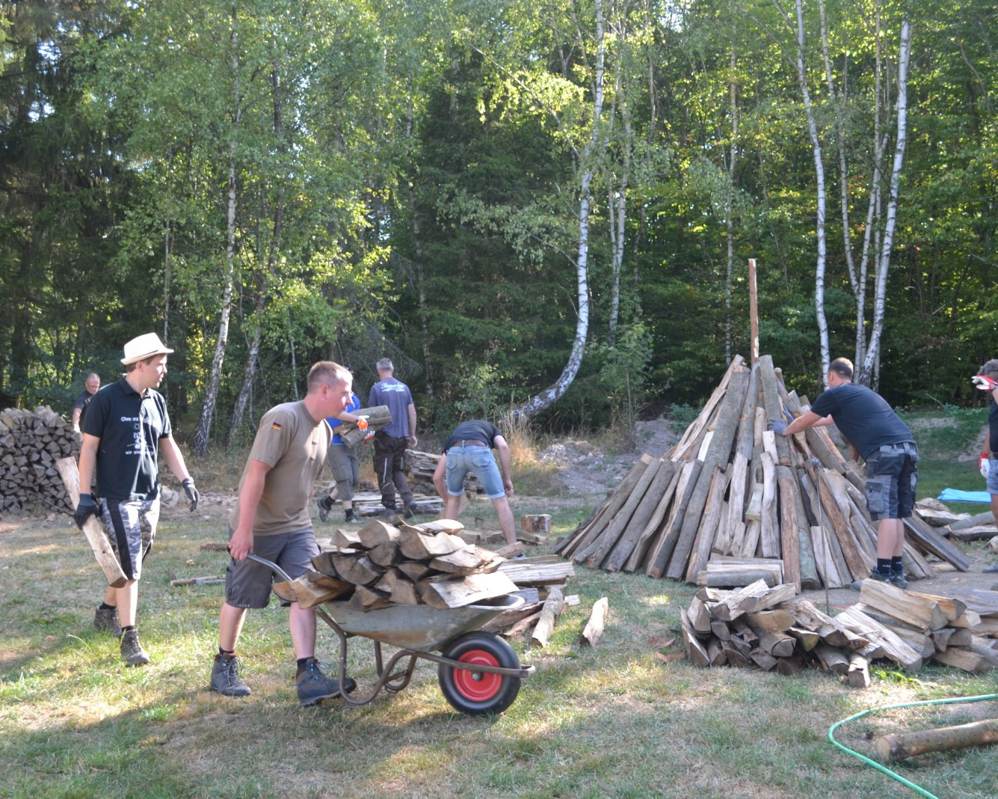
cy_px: 398
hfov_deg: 44.8
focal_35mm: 41
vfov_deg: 36.5
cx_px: 488
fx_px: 1211
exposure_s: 1/125
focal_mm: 24
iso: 400
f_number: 5.6
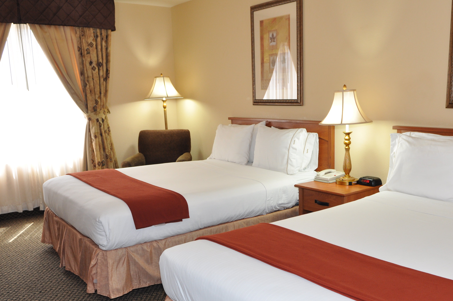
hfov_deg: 54.4
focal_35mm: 35
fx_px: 436
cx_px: 278
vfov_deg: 37.8
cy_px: 194
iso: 400
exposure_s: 1/80
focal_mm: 17
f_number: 4.5
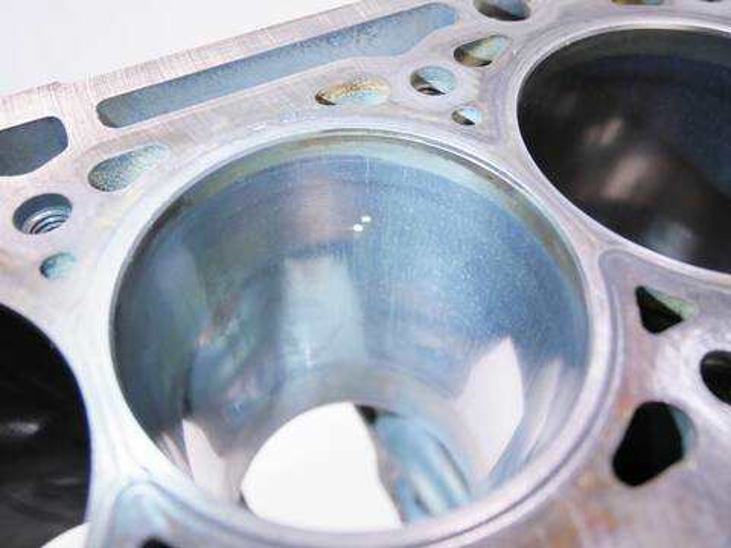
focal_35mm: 30
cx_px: 366
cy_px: 274
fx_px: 634
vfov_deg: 46.8
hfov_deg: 60.0
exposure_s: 1/60
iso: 500
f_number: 3.7
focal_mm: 15
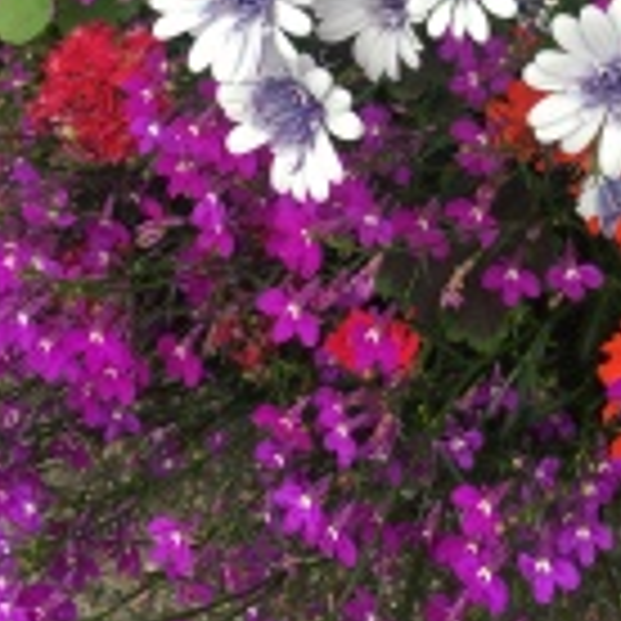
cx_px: 477
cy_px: 14
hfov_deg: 25.0
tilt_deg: -55.2
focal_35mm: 68
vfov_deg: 24.3
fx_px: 1380
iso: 25
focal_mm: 4.15
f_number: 2.2
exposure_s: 1/191
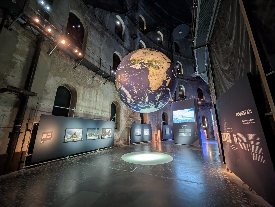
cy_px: 104
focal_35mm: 12
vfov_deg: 94.6
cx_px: 138
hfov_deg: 110.5
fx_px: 95
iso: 291
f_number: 1.7
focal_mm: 2.02
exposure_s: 1/23.8
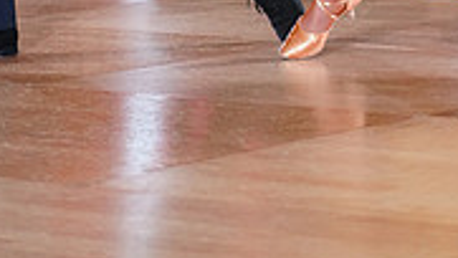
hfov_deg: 9.1
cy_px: -410
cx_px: 434
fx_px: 2855
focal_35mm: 235
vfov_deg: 5.0
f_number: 2.8
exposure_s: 1/400
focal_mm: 70
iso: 2500
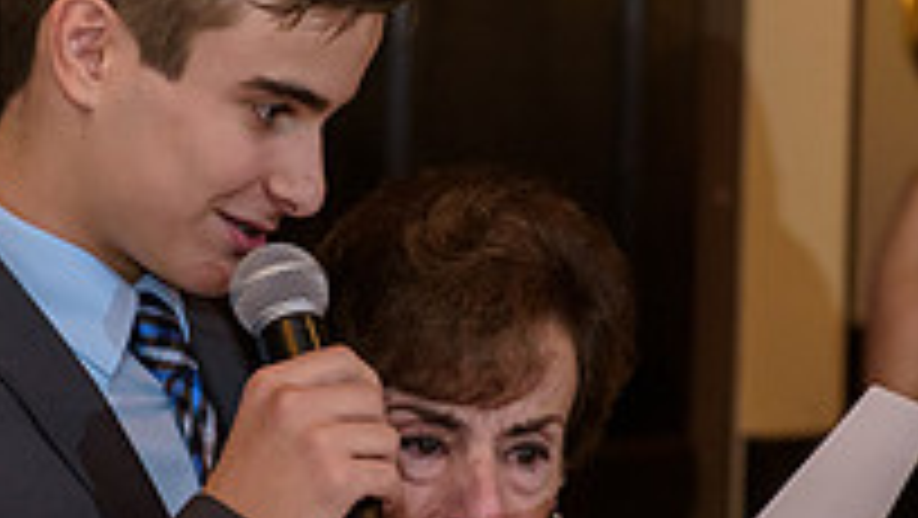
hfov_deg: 10.9
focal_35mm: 197
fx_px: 4798
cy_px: 471
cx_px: 500
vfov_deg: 6.2
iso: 1600
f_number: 3.2
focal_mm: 66
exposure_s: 1/125
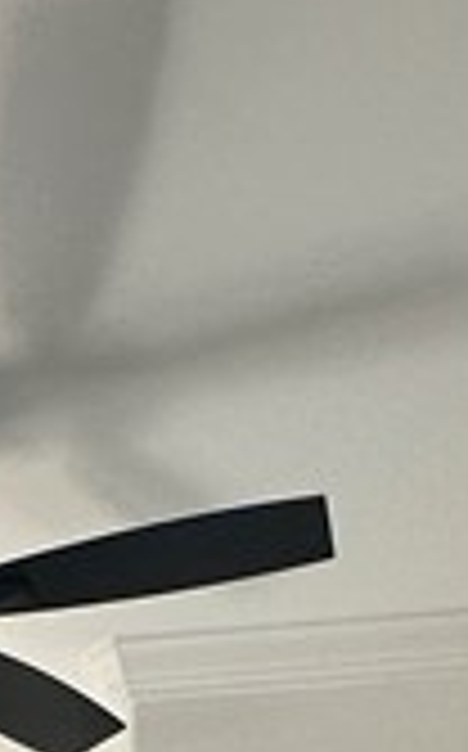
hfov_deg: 13.6
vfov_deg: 17.4
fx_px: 1862
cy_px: 1441
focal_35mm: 91
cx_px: -198
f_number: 2.2
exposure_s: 1/99
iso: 80
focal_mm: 2.22
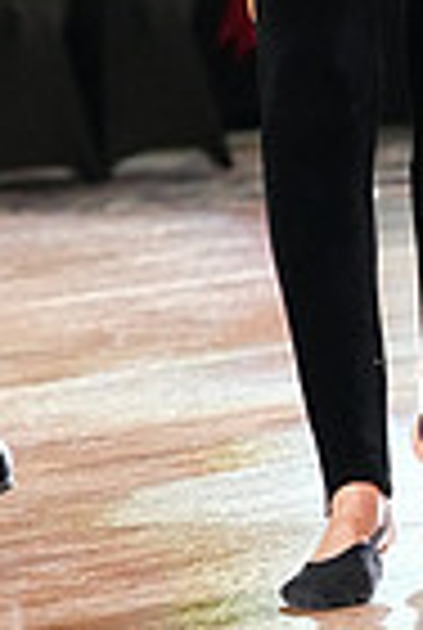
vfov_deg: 4.6
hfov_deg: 3.1
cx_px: 34
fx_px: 7822
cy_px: -405
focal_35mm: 446
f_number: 4
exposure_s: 1/400
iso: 8000
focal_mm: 108
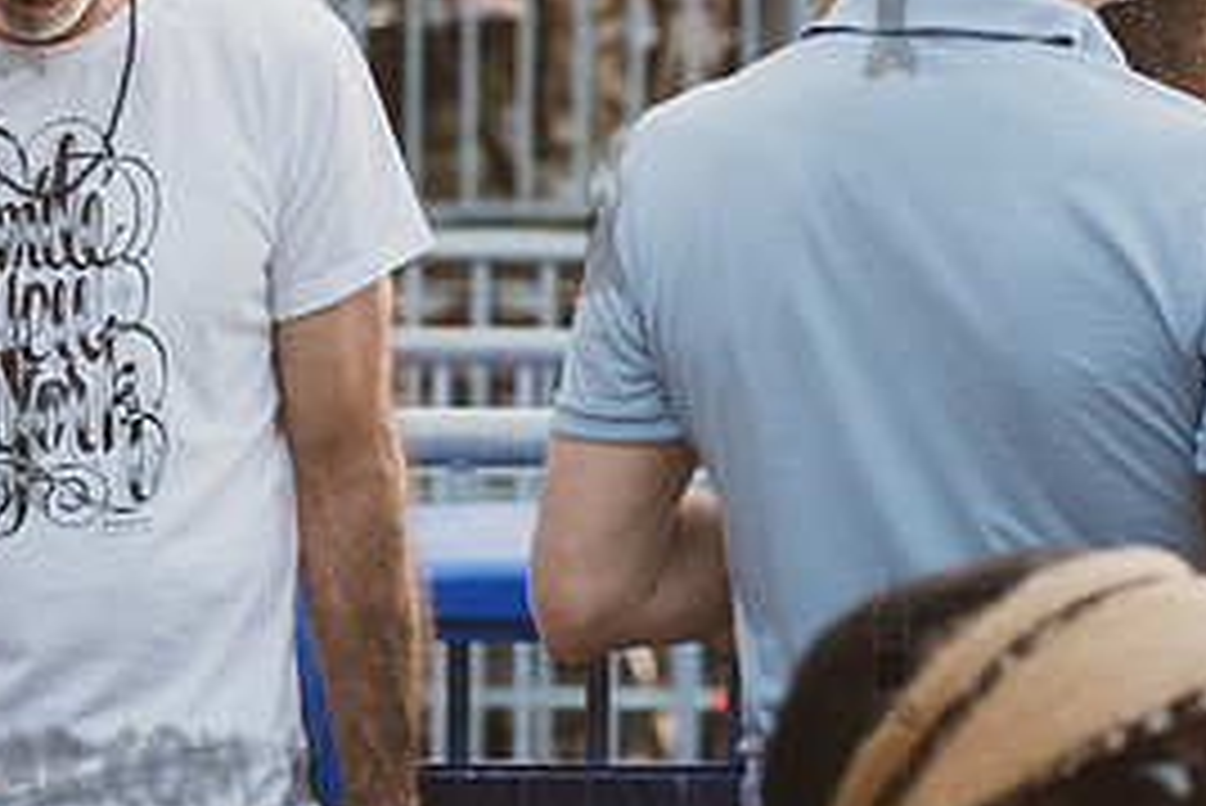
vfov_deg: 7.3
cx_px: 18
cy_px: -2
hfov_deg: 10.8
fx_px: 6301
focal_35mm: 188
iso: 4000
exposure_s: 1/320
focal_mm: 86
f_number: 4
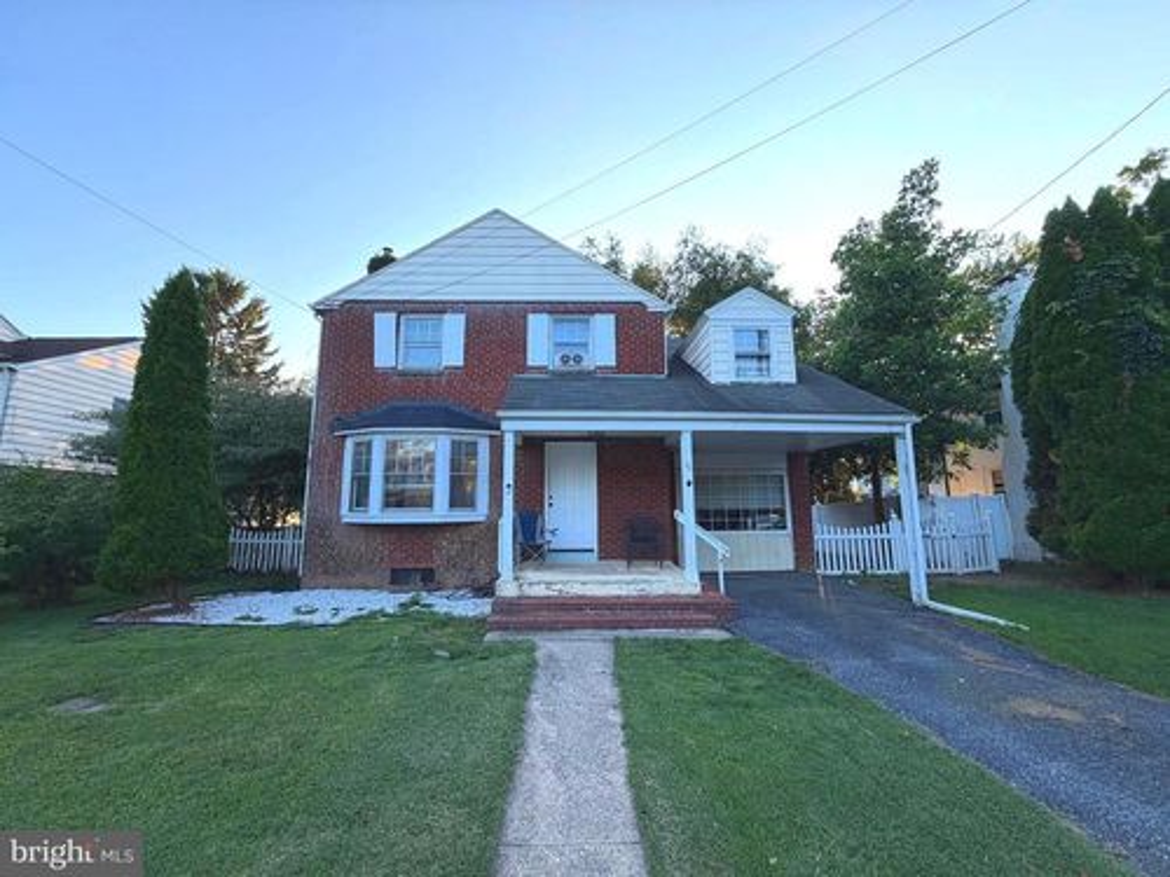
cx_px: 585
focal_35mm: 14
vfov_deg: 85.7
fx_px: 473
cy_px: 438
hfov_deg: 102.1
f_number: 2.2
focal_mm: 2.22
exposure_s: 1/502
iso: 50
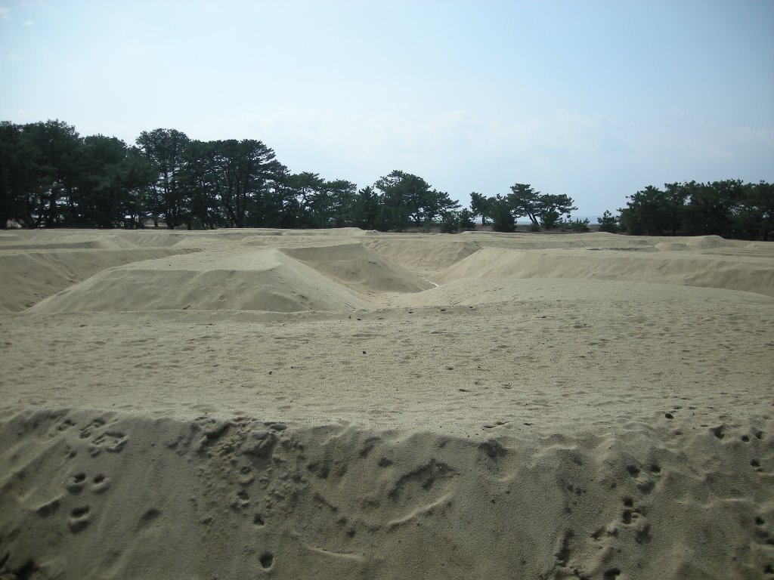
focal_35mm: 35
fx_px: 783
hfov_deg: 52.6
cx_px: 387
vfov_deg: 40.7
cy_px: 290
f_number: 5.7
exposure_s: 1/454
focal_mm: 5.7
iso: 50
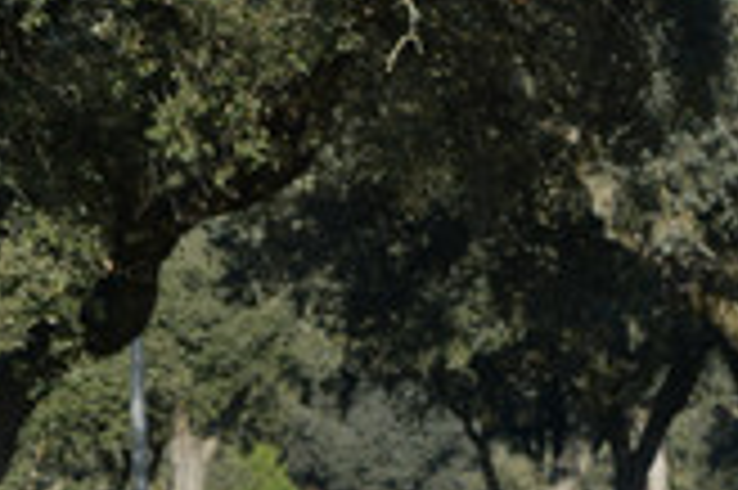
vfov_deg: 4.3
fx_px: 6553
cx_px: 1017
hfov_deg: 6.4
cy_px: 609
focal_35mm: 320
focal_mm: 70
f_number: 5
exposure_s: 1/1000
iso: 100
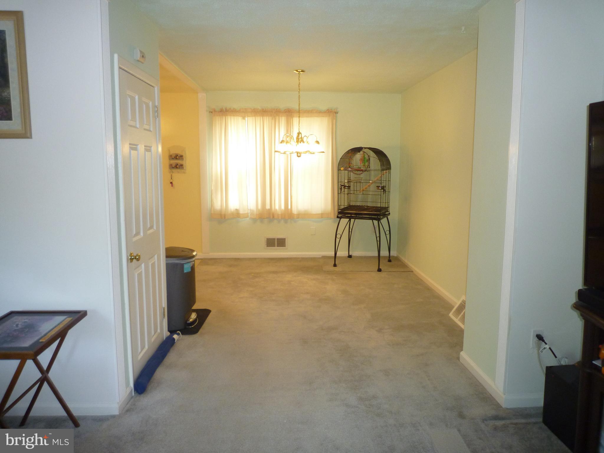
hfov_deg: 69.4
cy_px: 226
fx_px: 436
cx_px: 302
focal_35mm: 25
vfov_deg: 54.9
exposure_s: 1/30
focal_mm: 4.4
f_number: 2.8
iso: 160
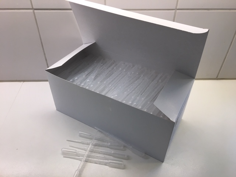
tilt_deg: -41.5
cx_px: 118
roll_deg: -1.4
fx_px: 198
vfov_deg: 48.2
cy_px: 88
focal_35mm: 29
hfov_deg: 61.7
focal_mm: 4.15
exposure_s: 1/33
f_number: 2.2
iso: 25
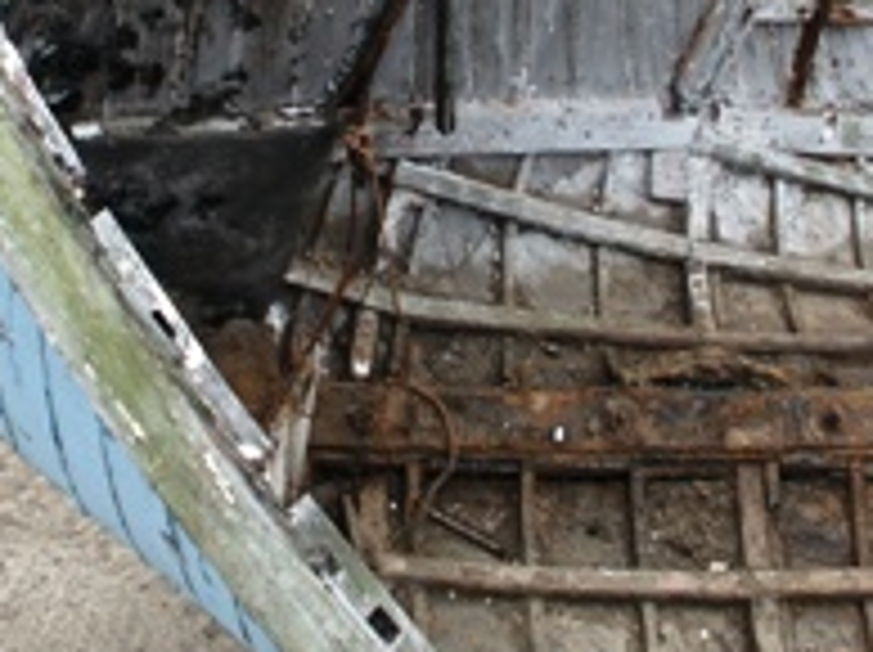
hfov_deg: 29.0
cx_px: 405
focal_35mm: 67
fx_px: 1688
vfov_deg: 21.5
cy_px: 108
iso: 100
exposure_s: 1/45
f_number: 4.5
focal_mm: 7.54
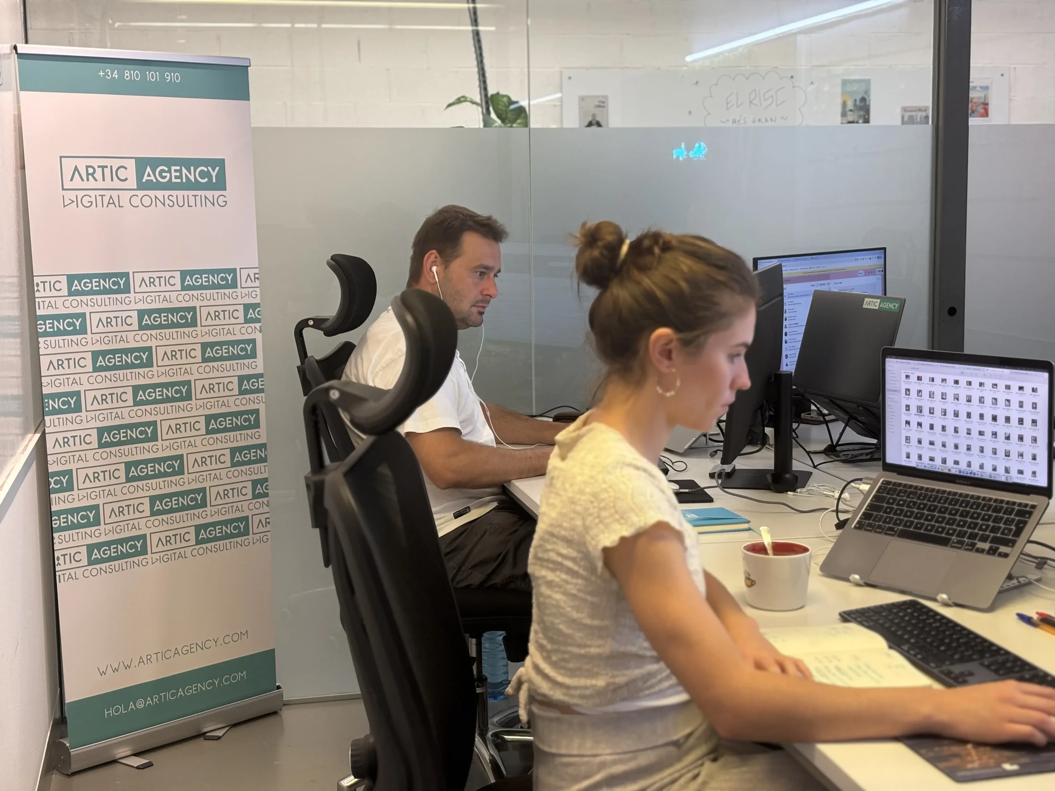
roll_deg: +0.2
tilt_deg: -7.2
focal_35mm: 52
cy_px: 396
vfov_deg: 28.0
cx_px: 528
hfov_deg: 36.8
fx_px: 1585
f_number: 1.6
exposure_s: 1/50
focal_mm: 5.96
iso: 32
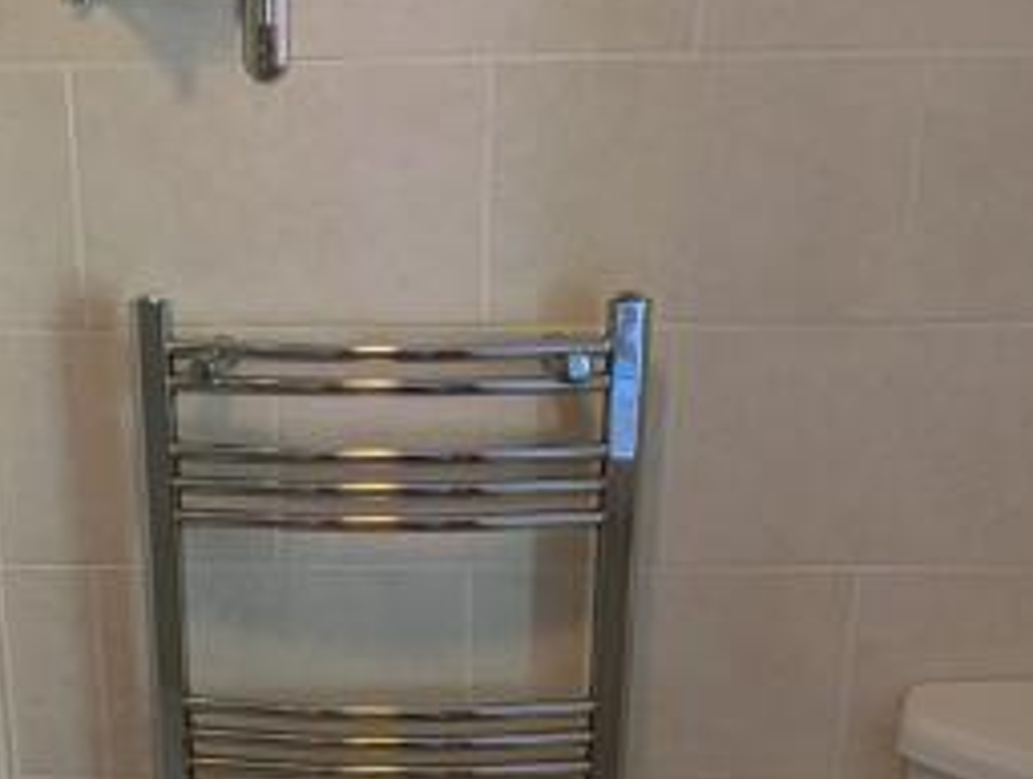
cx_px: 311
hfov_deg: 36.2
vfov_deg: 27.2
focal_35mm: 52
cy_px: 692
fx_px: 1555
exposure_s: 1/33.3
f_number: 2.2
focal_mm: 1.95
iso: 51
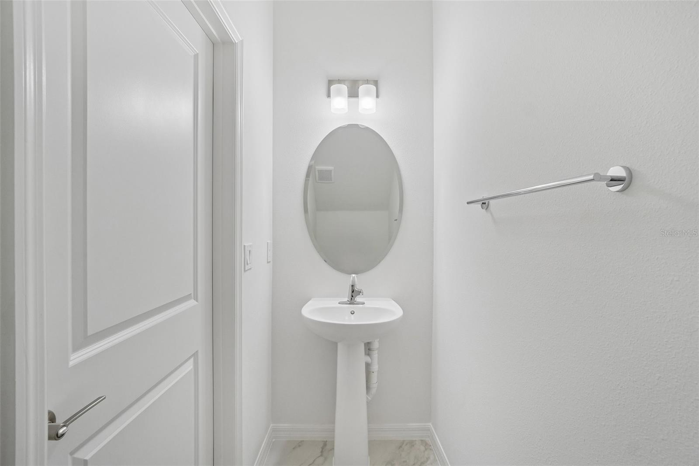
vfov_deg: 77.3
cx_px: 350
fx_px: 291
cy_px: 233
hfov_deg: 100.4
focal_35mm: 15
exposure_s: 1/30
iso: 500
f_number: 8
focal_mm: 10
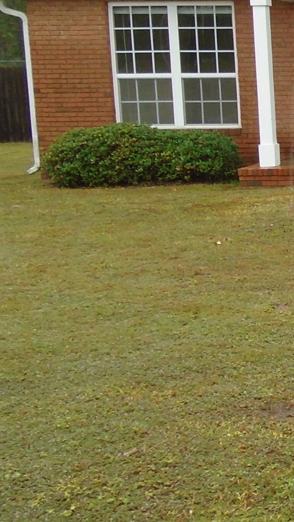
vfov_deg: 27.8
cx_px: 677
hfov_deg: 12.8
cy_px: 213
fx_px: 1053
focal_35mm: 76
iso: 100
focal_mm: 4.6
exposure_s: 1/125
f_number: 3.2
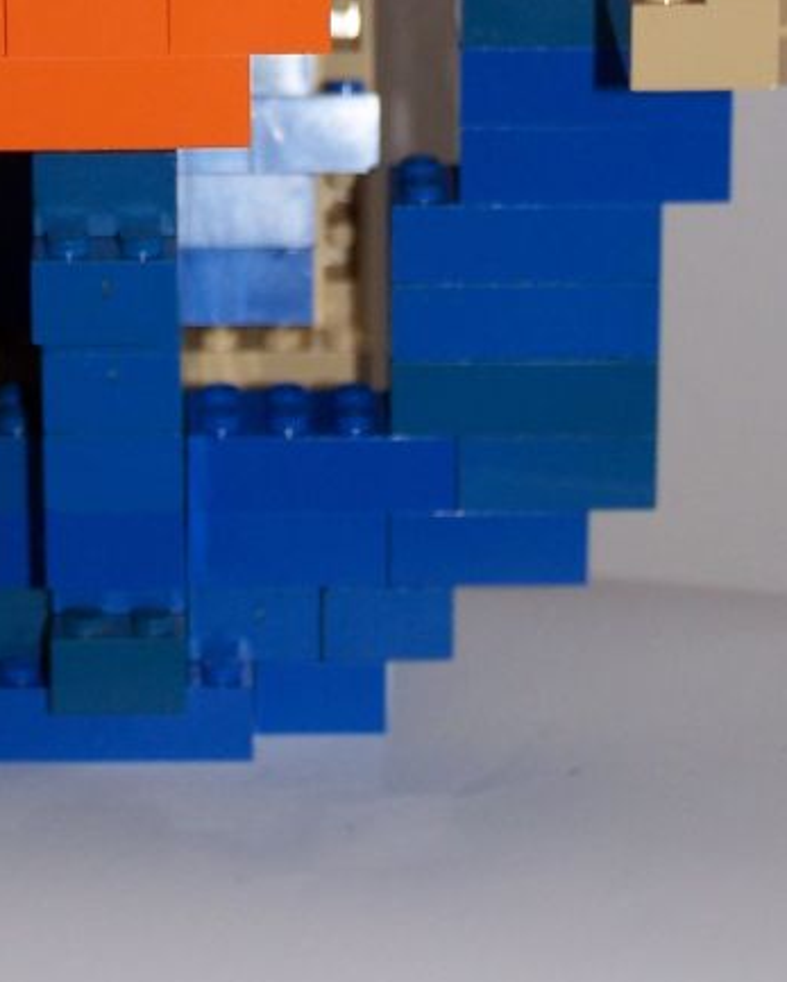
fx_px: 5032
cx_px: 66
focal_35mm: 173
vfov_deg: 11.0
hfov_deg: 8.9
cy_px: -91
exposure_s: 1/90
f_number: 3.2
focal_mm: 12.4
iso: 80
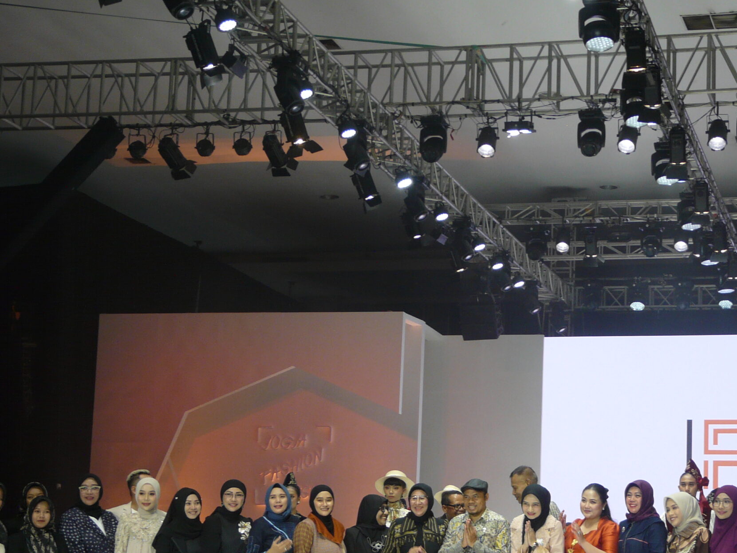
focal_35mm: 74
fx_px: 1575
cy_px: 401
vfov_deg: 19.8
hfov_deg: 26.1
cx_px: 511
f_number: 3.2
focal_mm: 7.9
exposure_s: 1/60
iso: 100
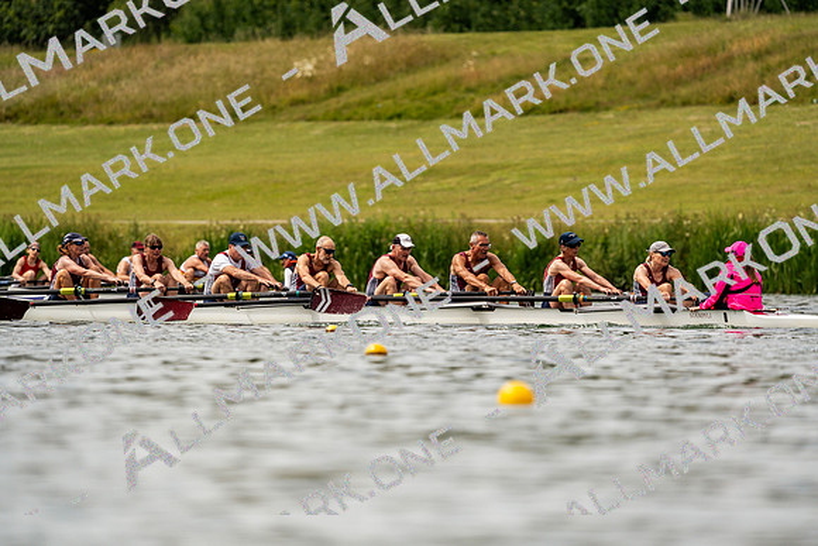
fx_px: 11113
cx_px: 409
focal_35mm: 489
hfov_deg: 4.2
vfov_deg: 2.8
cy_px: 273
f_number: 6.3
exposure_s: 1/2000
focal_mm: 489
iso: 200
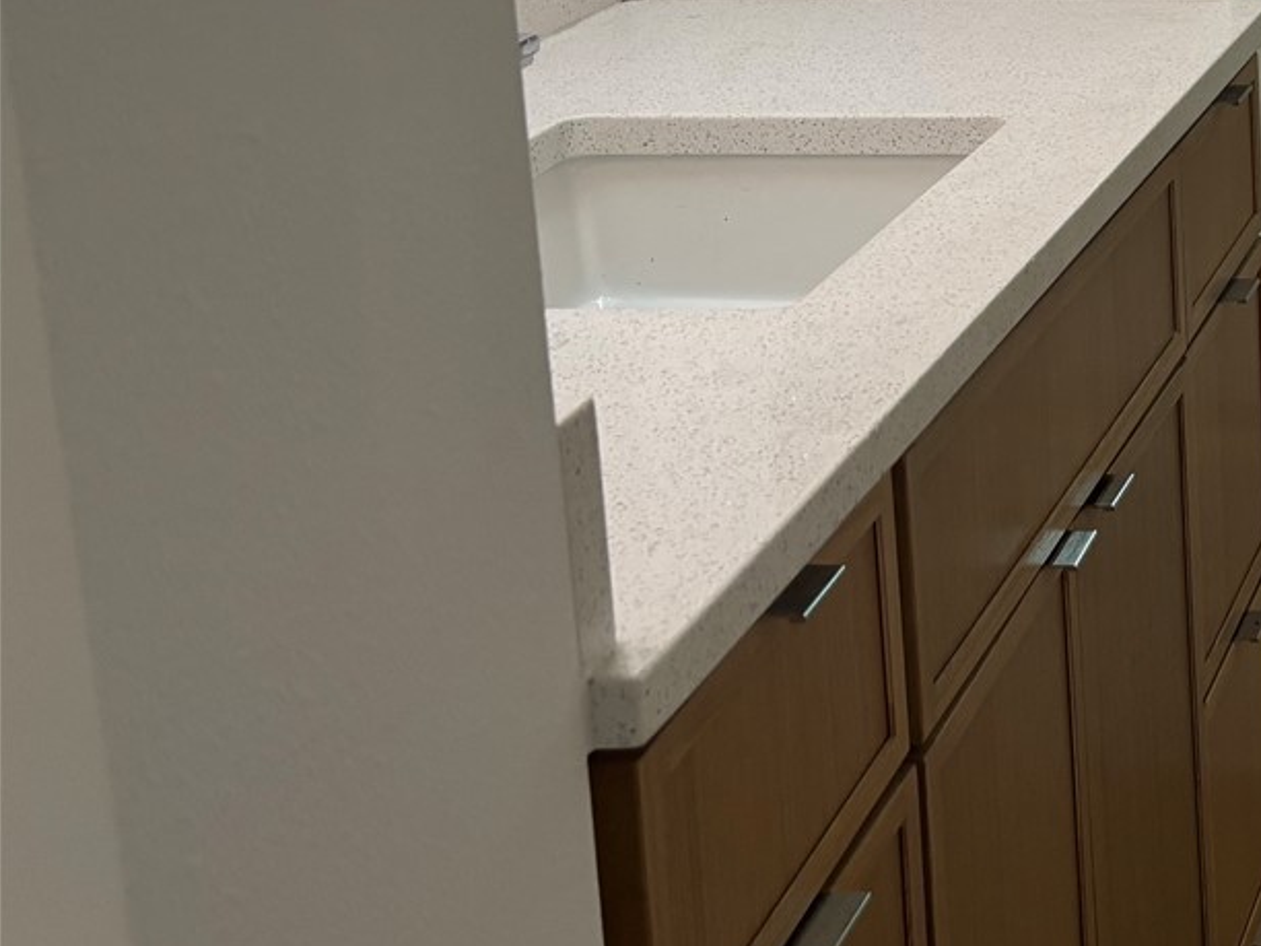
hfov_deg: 24.8
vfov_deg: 20.7
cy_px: -72
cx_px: 1646
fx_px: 2477
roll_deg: +1.0
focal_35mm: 68
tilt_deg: -10.9
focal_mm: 5.96
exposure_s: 1/60
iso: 125
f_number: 1.6
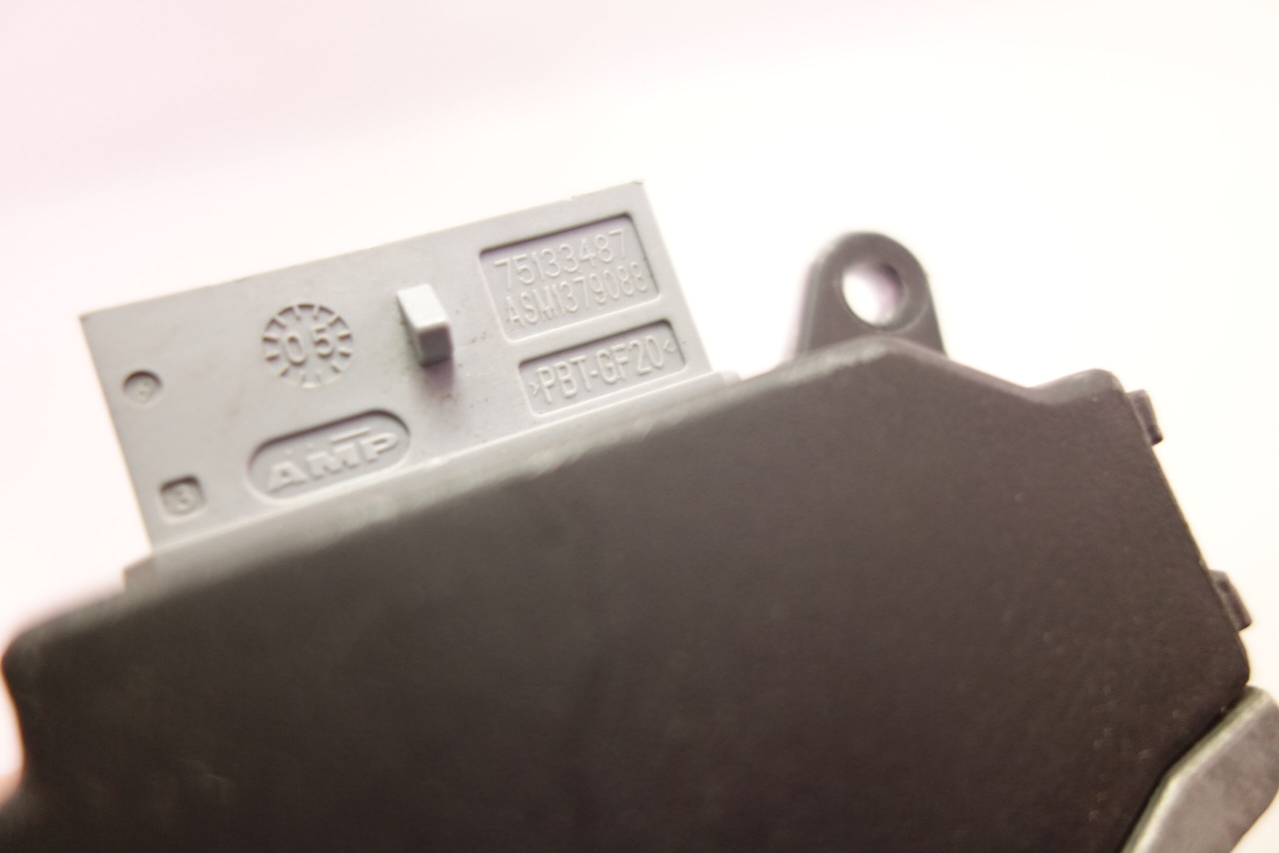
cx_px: 640
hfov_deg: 65.5
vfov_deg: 46.4
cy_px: 426
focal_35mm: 28
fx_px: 995
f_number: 2
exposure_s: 1/40
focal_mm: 10.4
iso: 400
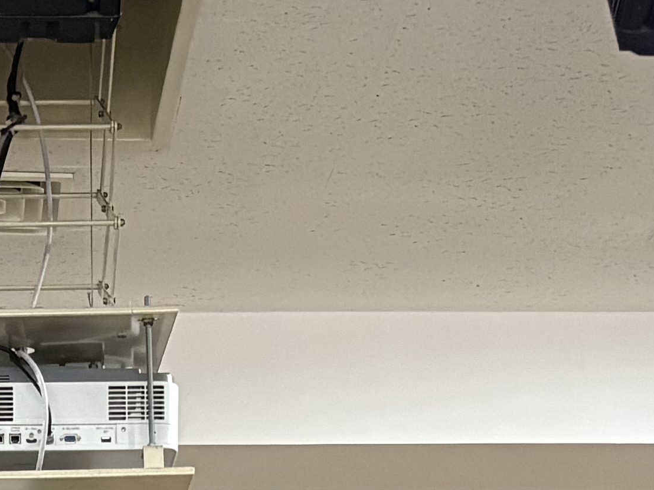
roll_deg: +0.4
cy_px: 1013
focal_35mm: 134
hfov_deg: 14.4
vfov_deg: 10.1
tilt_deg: +2.7
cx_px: -45
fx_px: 2532
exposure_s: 1/60
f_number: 1.6
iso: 400
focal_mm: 5.96
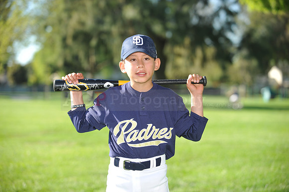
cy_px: 96
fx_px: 842
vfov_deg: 13.0
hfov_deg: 19.5
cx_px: 144
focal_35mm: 105
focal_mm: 105
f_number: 4
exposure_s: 1/640
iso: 200
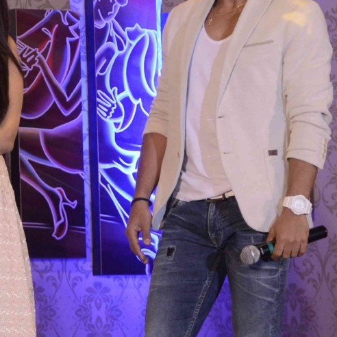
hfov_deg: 5.5
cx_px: -111
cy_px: 155
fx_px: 3458
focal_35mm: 314
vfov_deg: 5.6
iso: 800
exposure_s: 1/125
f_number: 6.3
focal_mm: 62
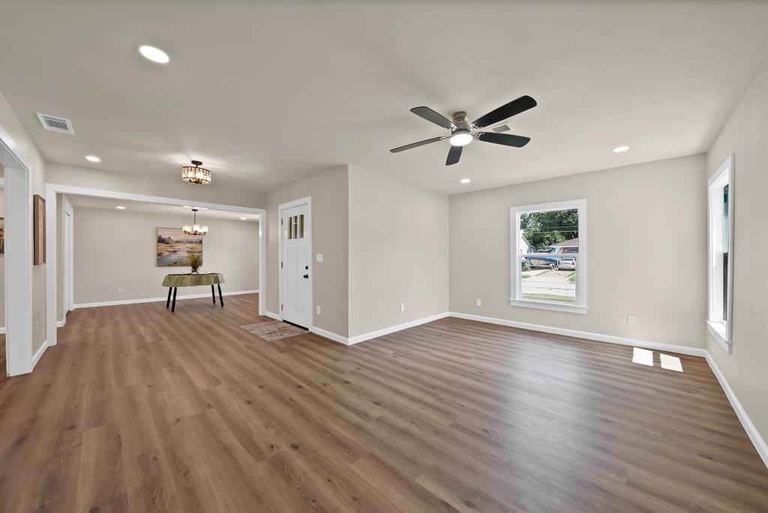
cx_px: 384
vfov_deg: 90.1
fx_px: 256
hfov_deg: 112.6
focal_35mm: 12
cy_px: 256
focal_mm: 12
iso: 640
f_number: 9
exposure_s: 1/10
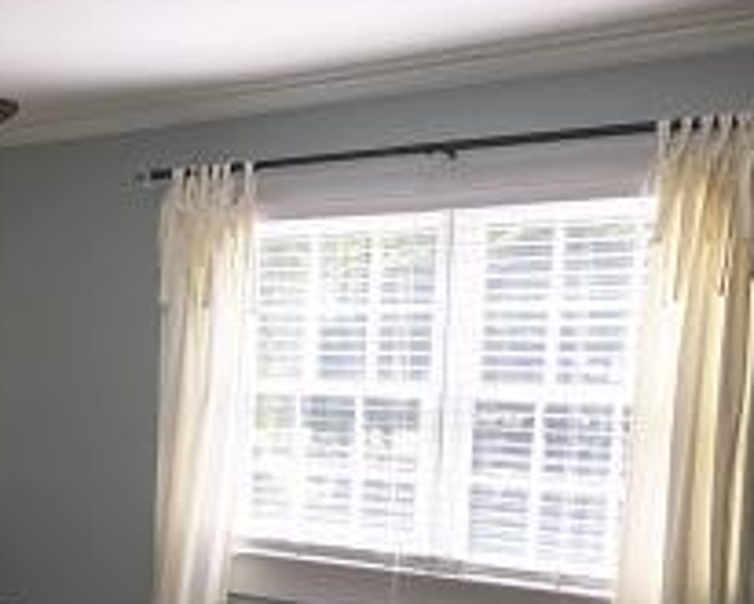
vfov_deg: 23.0
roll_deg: -2.0
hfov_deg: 28.9
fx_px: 1429
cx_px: 154
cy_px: 586
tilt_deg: -7.8
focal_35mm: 64
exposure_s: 1/120
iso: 40
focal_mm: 4.15
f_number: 2.2
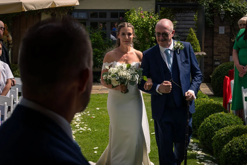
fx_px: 768
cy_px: 82
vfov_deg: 12.2
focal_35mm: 112
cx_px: 124
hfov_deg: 18.3
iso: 125
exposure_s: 1/200
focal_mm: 75
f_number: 10
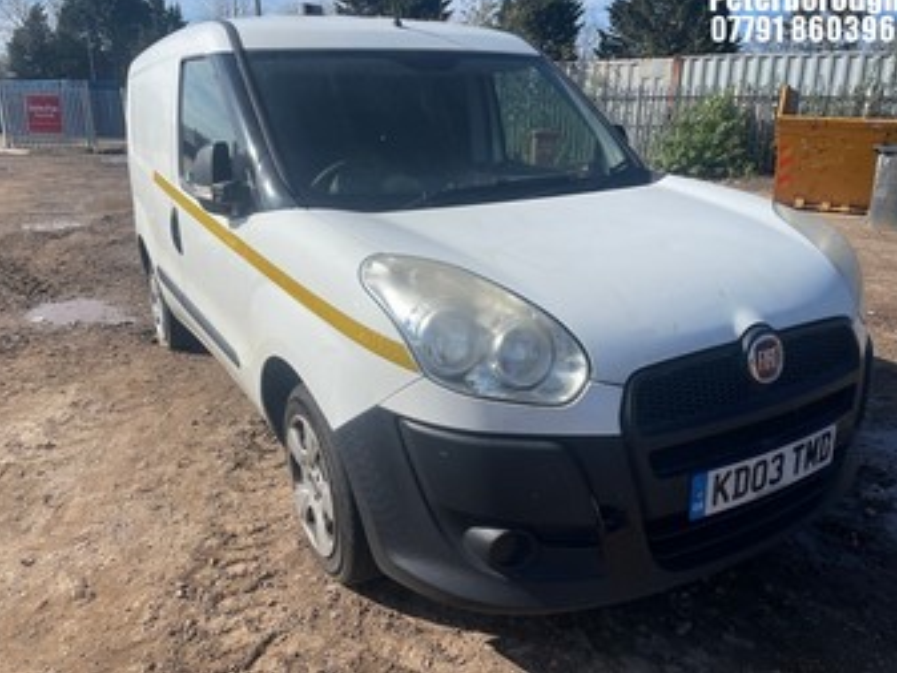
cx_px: 437
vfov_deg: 51.4
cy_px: 327
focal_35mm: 27
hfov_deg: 65.3
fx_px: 700
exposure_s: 1/5556
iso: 32
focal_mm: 4.2
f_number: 1.6
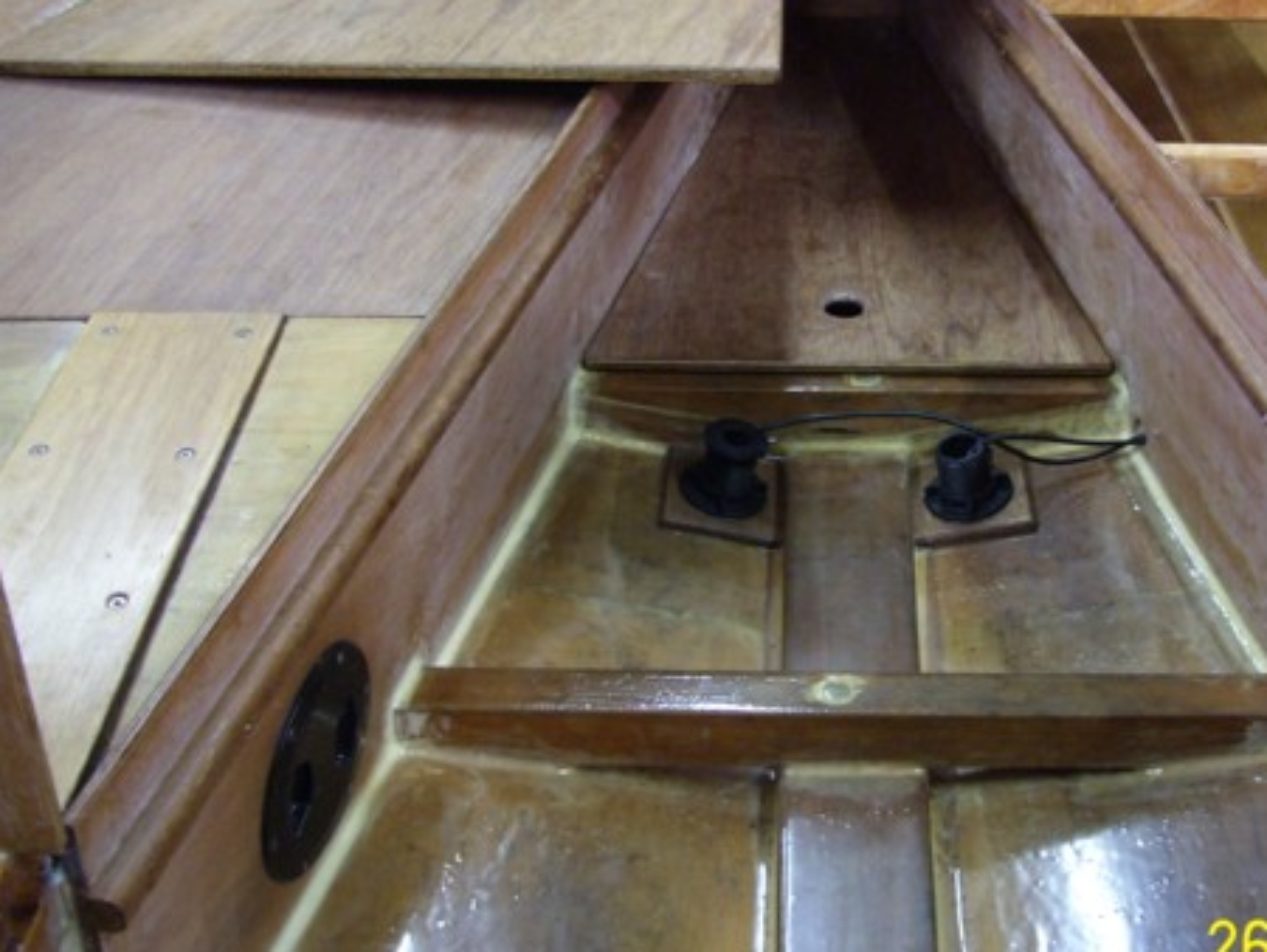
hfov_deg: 39.4
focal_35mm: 48
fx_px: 1758
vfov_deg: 30.3
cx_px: 791
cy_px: 470
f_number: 2.7
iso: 160
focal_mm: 6
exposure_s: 1/8
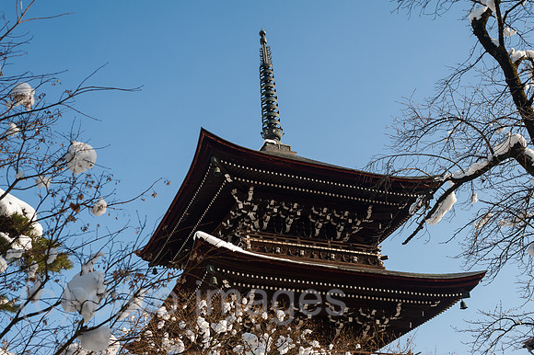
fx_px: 652
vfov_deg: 30.5
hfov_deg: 44.5
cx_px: 267
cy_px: 178
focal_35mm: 44
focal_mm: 44
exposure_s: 1/320
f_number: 8
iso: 200
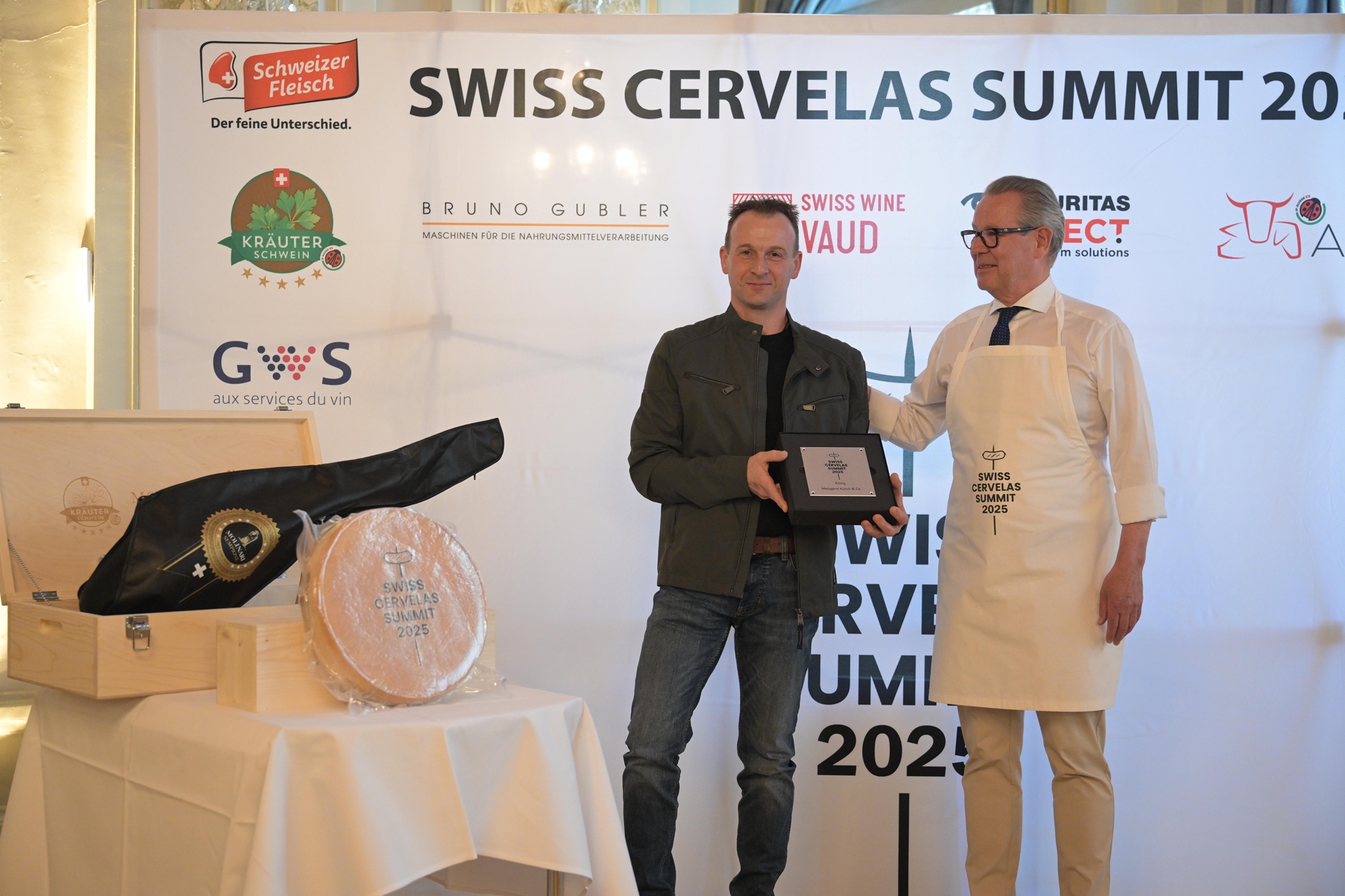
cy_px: 448
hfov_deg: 37.5
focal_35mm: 53
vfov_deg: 25.5
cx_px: 672
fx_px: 1980
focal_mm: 53
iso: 3200
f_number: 3.5
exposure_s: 1/200
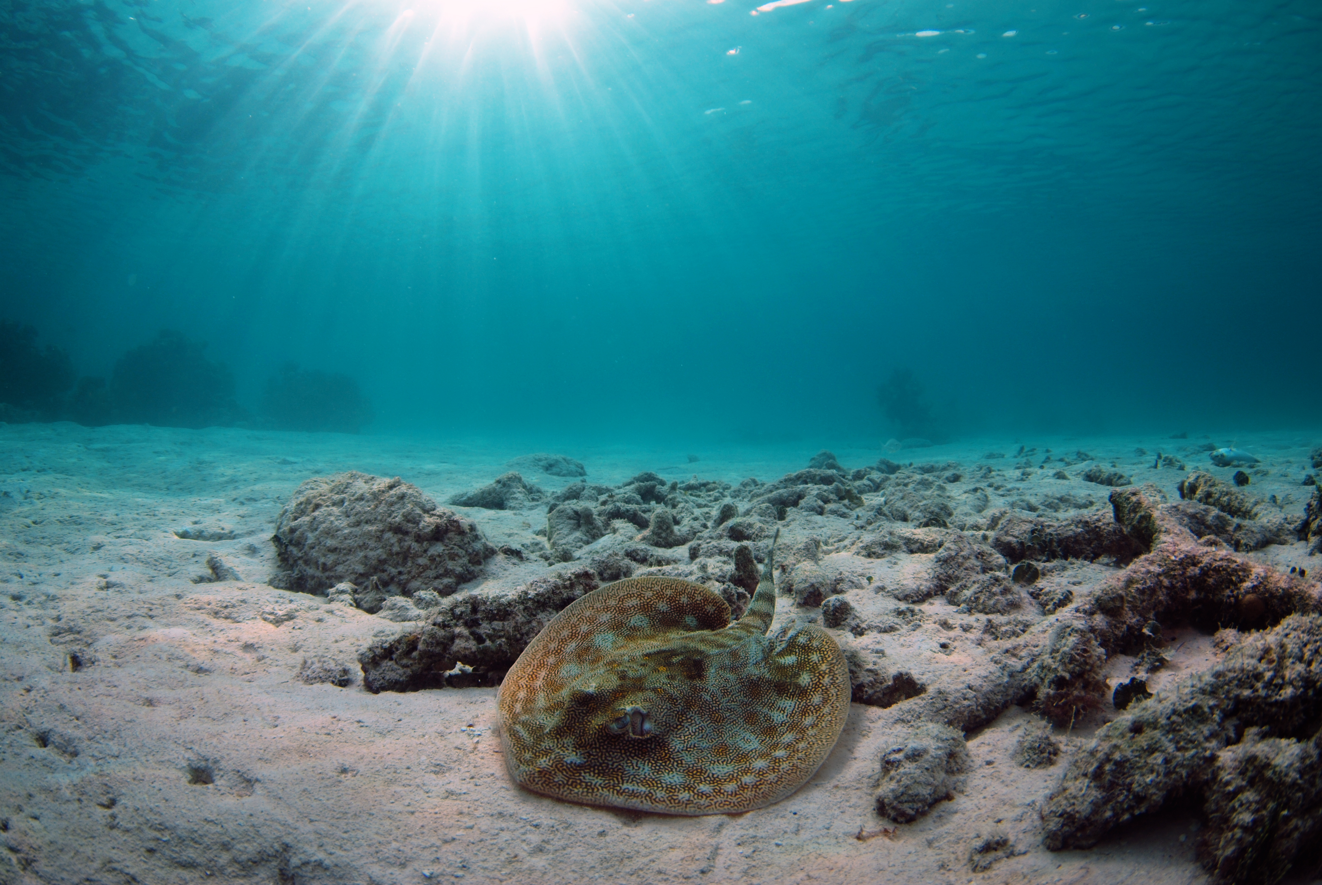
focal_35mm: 15
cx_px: 661
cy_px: 442
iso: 100
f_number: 8
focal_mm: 10
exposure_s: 1/160
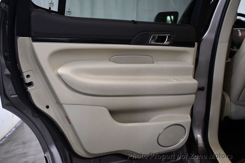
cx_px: 122
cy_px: 82
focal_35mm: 40
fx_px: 272
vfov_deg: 33.4
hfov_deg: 48.5
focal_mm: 27
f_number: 4
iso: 2000
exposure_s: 1/125
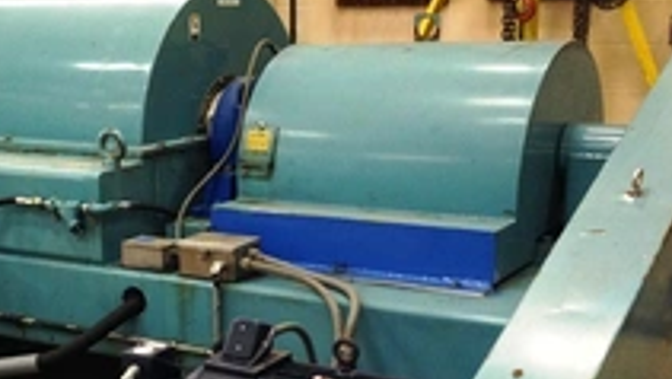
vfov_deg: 17.6
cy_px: 325
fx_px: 1212
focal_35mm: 68
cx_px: 204
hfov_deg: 30.7
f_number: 2.4
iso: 160
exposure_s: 1/20
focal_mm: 4.12
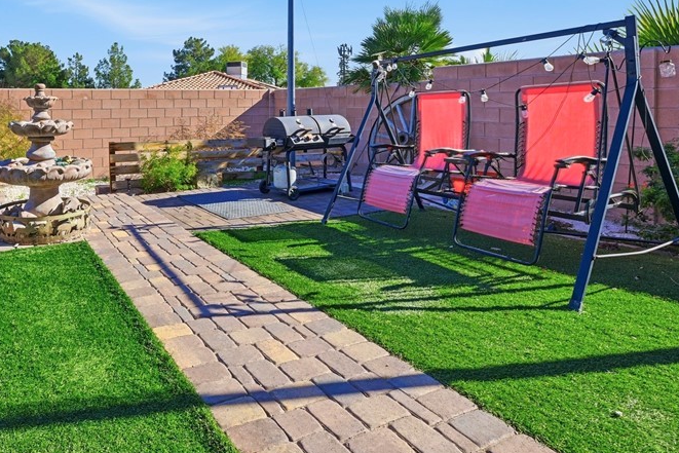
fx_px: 434
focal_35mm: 23
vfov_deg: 52.5
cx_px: 176
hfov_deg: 71.3
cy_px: 108
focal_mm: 14
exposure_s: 1/640
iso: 80
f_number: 9
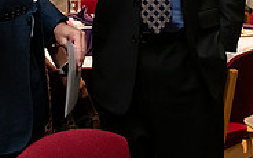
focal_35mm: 103
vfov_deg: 12.2
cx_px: 102
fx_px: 710
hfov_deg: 20.2
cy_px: -71
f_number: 5
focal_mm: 32
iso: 2500
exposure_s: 1/200
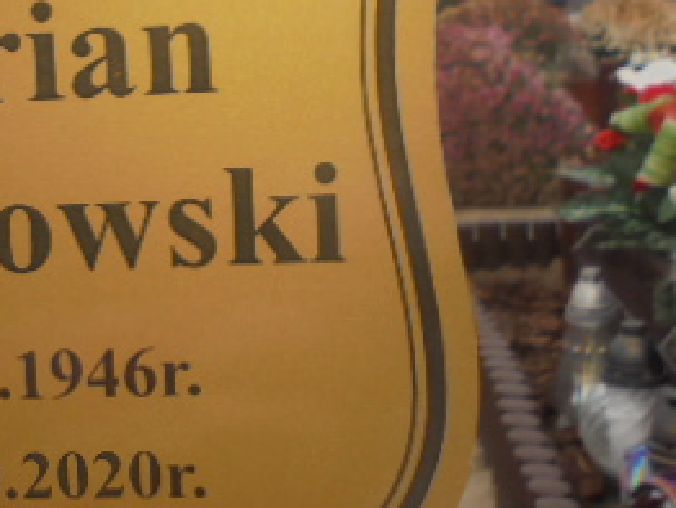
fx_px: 1622
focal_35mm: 83
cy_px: 139
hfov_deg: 22.2
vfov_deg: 17.7
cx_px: -67
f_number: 4
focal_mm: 6.1
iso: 100
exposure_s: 1/200
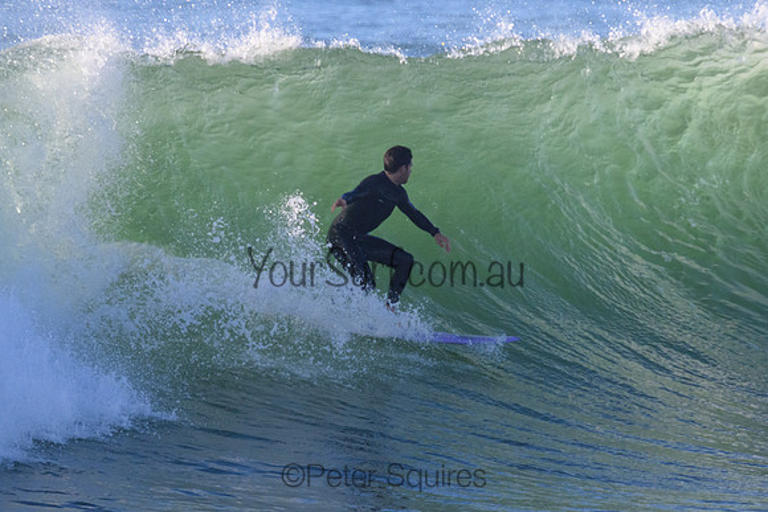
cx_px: 492
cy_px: 274
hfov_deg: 2.0
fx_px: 21884
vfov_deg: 1.3
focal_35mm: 1026
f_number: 11
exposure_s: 1/2000
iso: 2800
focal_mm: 800
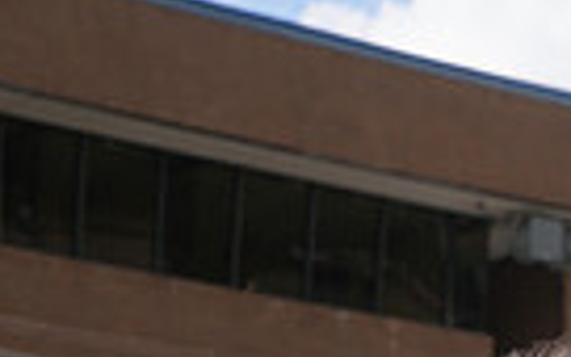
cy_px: 937
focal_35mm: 236
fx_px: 3673
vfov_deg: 5.3
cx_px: 575
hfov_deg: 8.8
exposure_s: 1/200
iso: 100
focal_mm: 70
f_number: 8
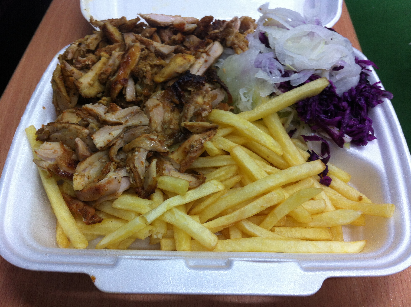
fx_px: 415
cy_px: 154
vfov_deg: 40.6
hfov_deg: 52.7
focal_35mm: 35
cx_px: 206
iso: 80
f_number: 2.8
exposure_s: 1/17
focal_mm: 3.85
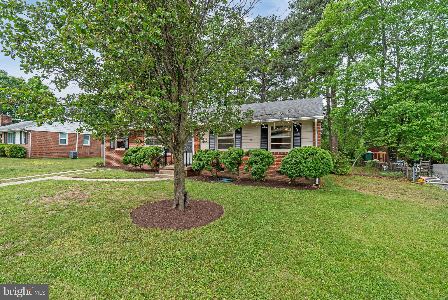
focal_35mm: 16
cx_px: 224
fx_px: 199
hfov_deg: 96.7
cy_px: 150
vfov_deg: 73.8
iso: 800
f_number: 8
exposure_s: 1/125
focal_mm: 16
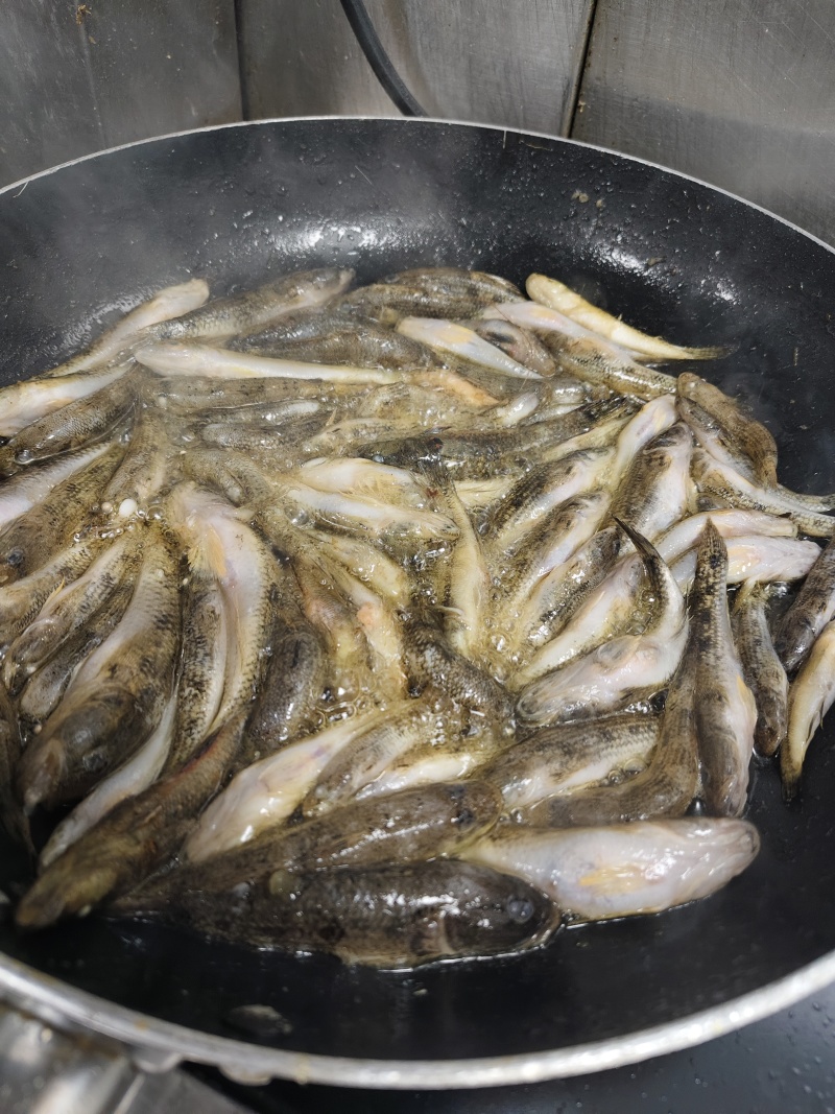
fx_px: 772
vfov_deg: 71.6
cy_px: 557
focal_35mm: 24
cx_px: 418
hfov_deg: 56.8
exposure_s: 1/100
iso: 909
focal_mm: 5.56
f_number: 1.88
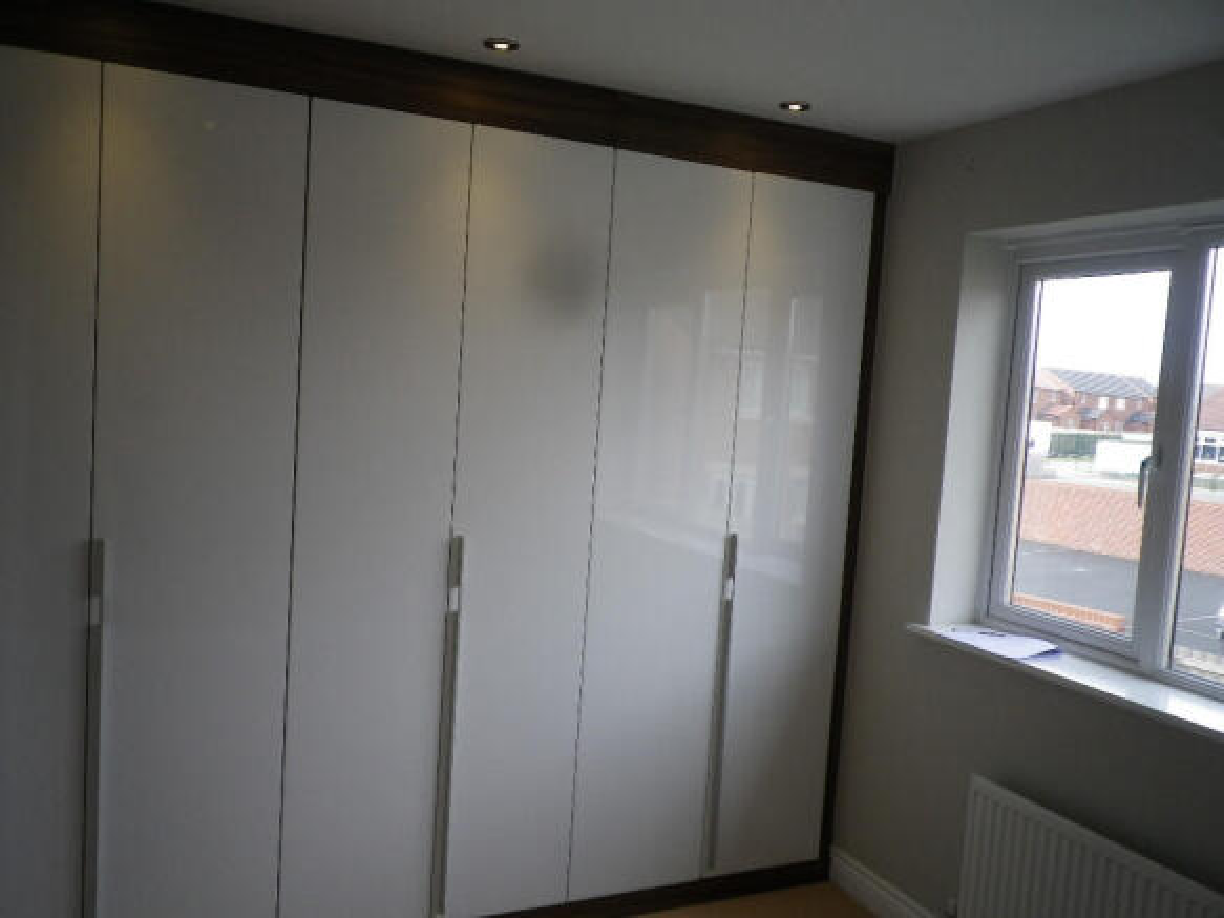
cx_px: 612
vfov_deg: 49.7
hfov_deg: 63.5
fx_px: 990
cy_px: 459
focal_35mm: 28
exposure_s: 1/60
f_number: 3.5
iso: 80
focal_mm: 5.05
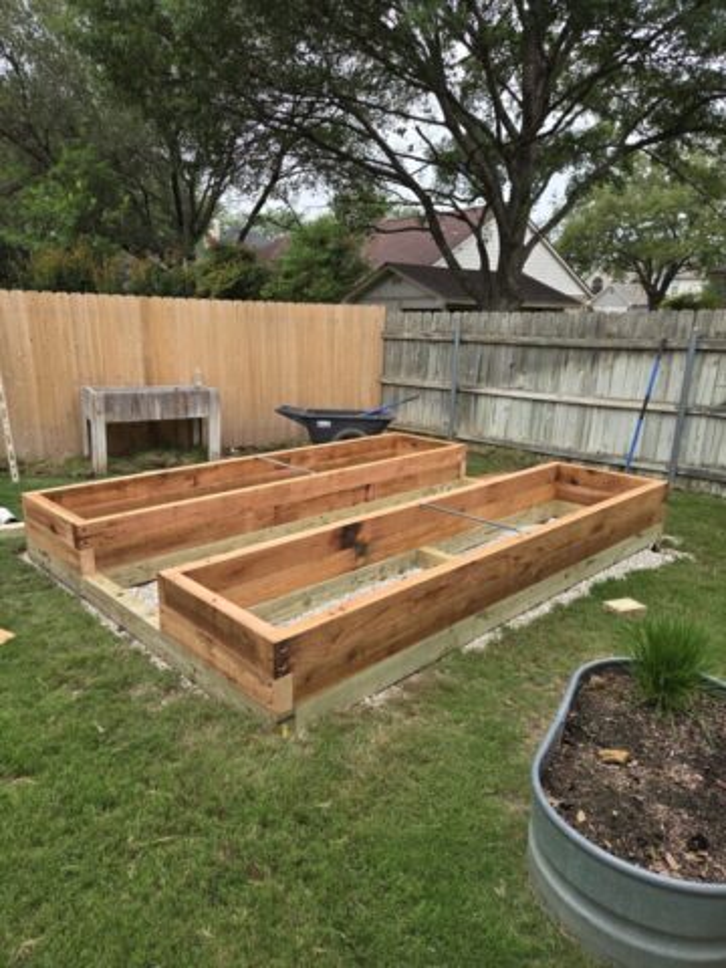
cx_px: 363
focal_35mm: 23
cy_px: 484
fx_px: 643
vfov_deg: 73.9
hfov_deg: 58.9
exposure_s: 1/557
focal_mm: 5.4
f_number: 1.8
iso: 25
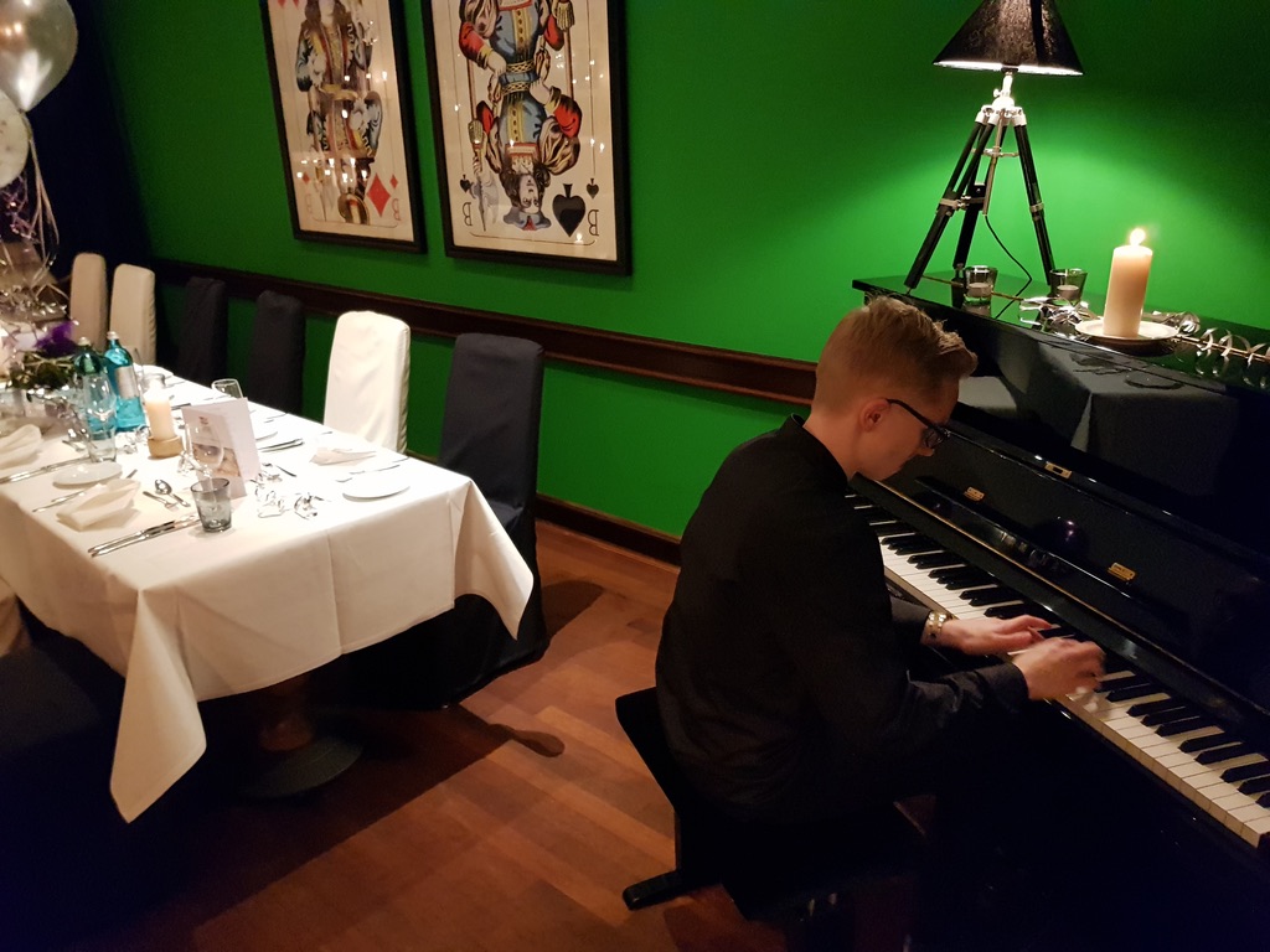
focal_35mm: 26
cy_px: 476
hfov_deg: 67.3
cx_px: 635
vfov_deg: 53.1
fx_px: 954
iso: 1000
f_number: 1.7
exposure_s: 1/35
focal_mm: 4.2
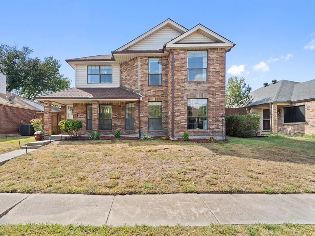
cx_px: 134
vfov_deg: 71.6
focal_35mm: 18
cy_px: 122
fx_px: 164
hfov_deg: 87.1
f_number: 9.5
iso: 320
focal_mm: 16
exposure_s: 1/30
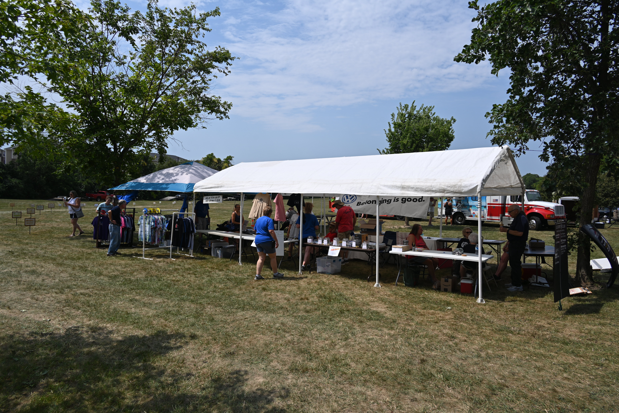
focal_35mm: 24
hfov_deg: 73.7
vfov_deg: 53.1
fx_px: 413
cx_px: 310
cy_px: 206
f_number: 8
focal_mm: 24
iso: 100
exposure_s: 1/500
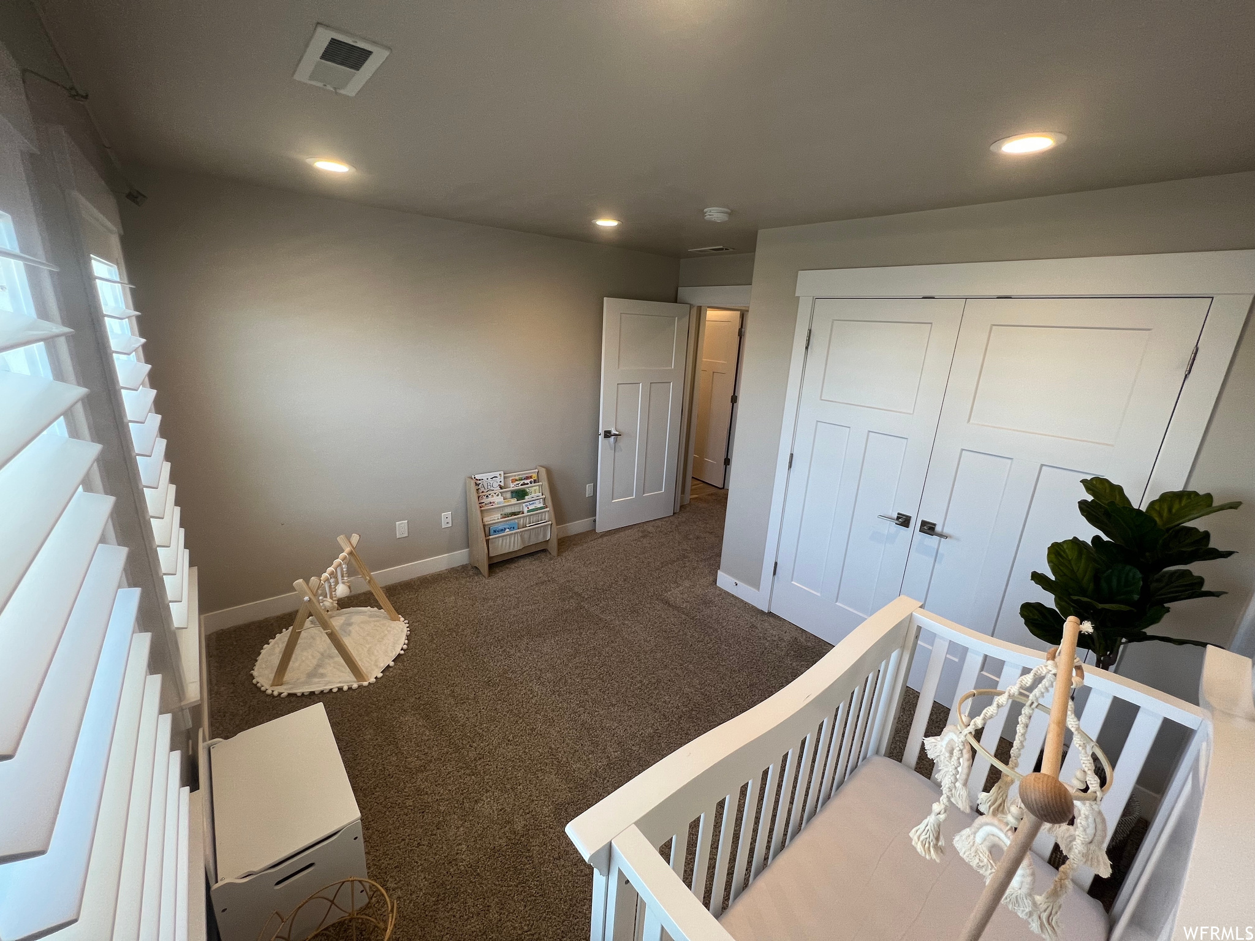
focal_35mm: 13
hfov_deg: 106.2
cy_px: 470
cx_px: 628
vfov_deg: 89.9
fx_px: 471
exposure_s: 1/120
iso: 80
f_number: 1.8
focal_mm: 1.57
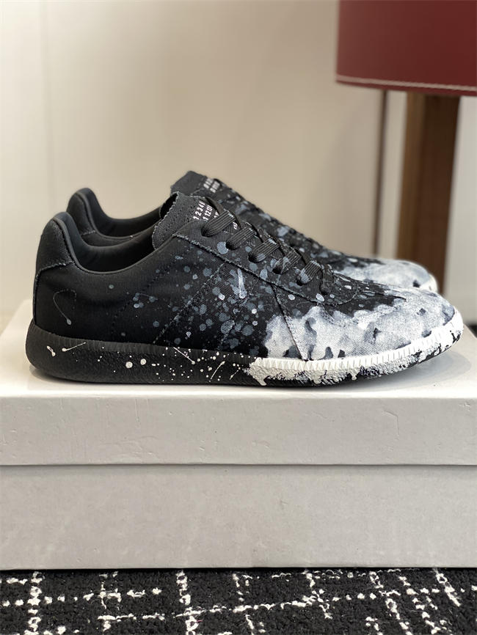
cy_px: 318
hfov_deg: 28.0
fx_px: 955
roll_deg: -1.8
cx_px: 238
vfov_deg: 36.8
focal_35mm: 52
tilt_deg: -15.6
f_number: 2
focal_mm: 6
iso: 80
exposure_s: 1/122
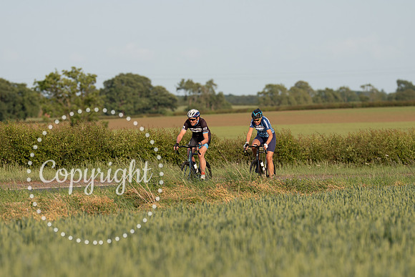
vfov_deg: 4.6
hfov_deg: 6.9
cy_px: 170
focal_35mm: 300
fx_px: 3454
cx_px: 212
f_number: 4
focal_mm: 200
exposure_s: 1/640
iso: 100
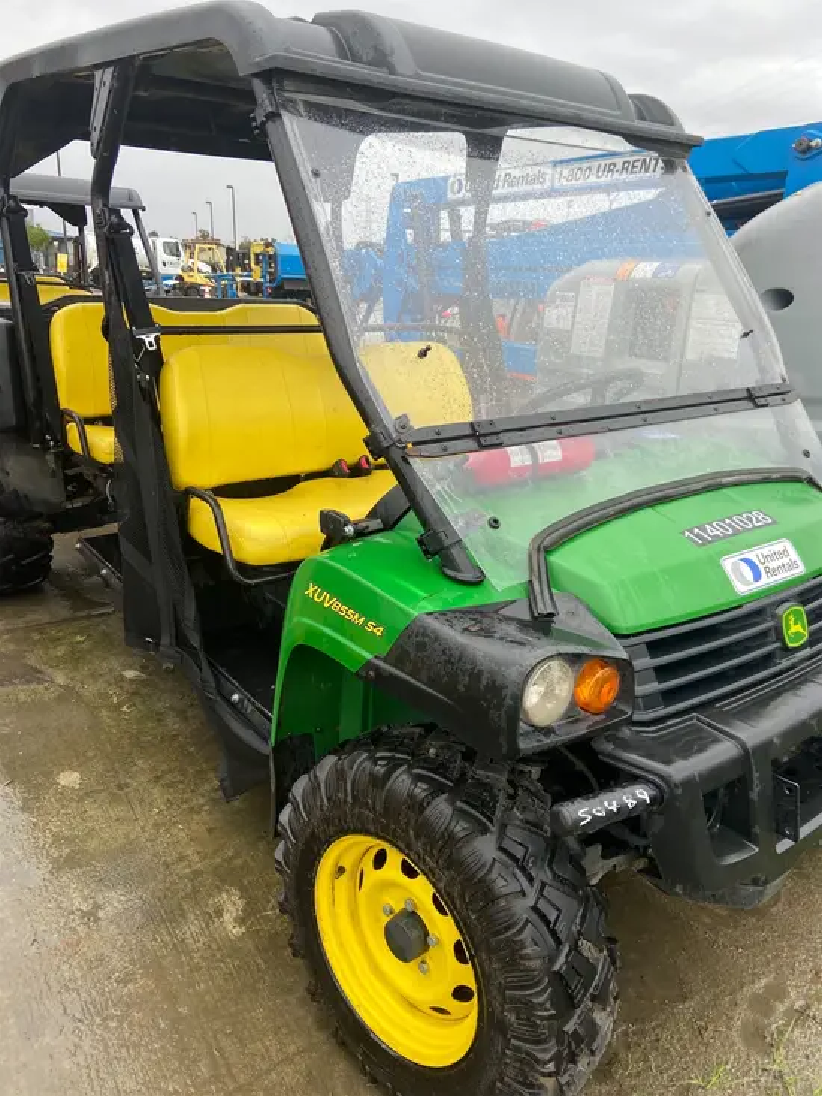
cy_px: 548
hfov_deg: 53.1
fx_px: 823
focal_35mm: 26
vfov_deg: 67.3
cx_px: 411
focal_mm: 4.25
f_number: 1.8
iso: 32
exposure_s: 1/247
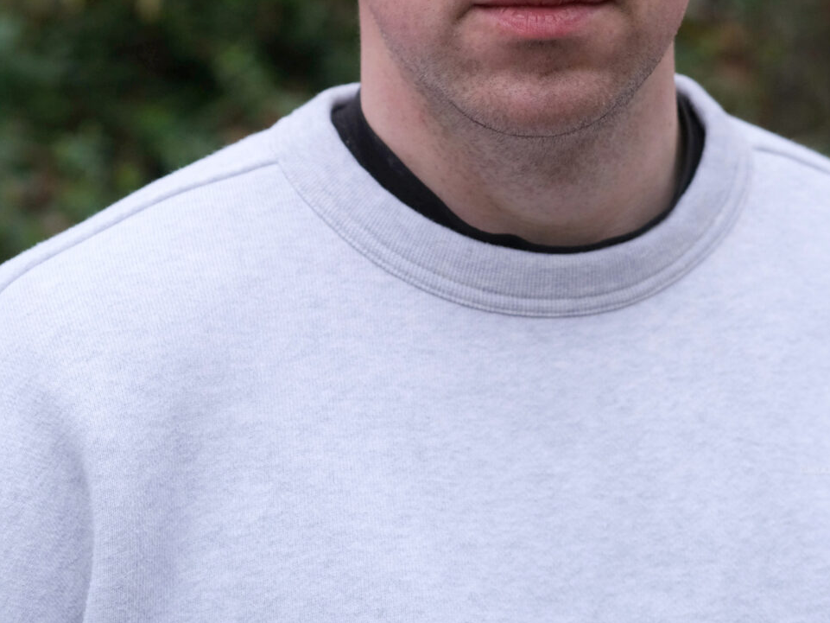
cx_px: 416
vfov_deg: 13.8
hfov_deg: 18.5
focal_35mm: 106
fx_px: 2542
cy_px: -2
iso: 640
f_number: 2.8
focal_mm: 35
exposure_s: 1/640
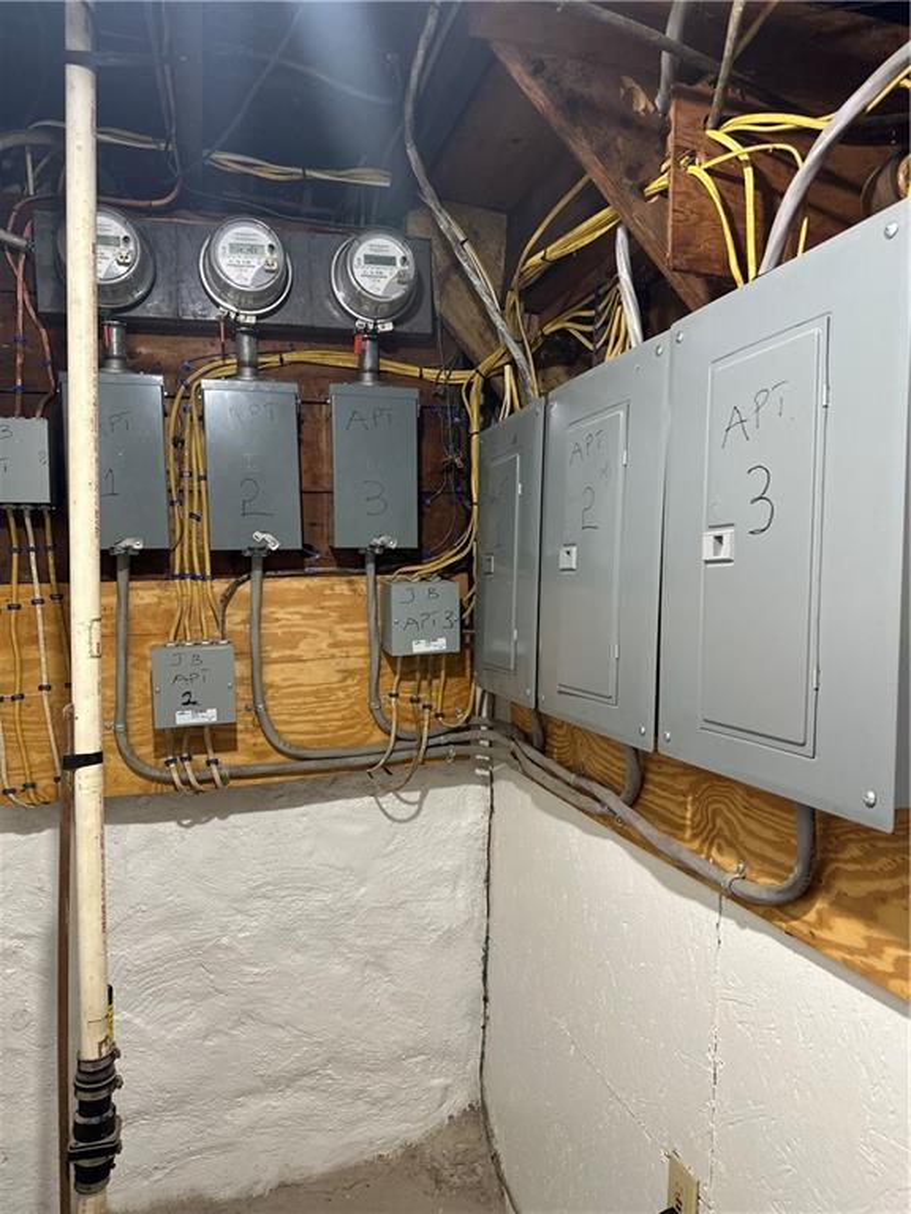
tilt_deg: -2.1
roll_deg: -2.3
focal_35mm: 24
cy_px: 607
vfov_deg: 71.6
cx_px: 456
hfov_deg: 56.8
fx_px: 842
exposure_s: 1/64
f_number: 1.78
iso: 250
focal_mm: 6.86
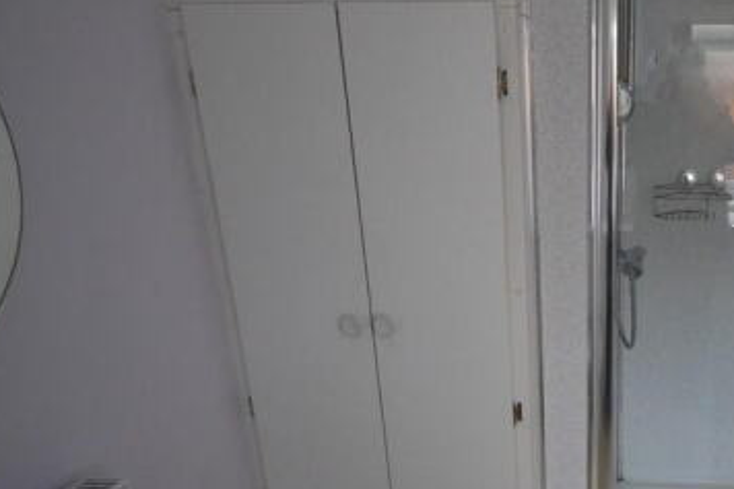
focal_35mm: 36
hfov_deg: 49.3
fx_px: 732
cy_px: 319
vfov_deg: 36.6
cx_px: 615
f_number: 4.5
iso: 2800
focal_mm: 13
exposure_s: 1/60
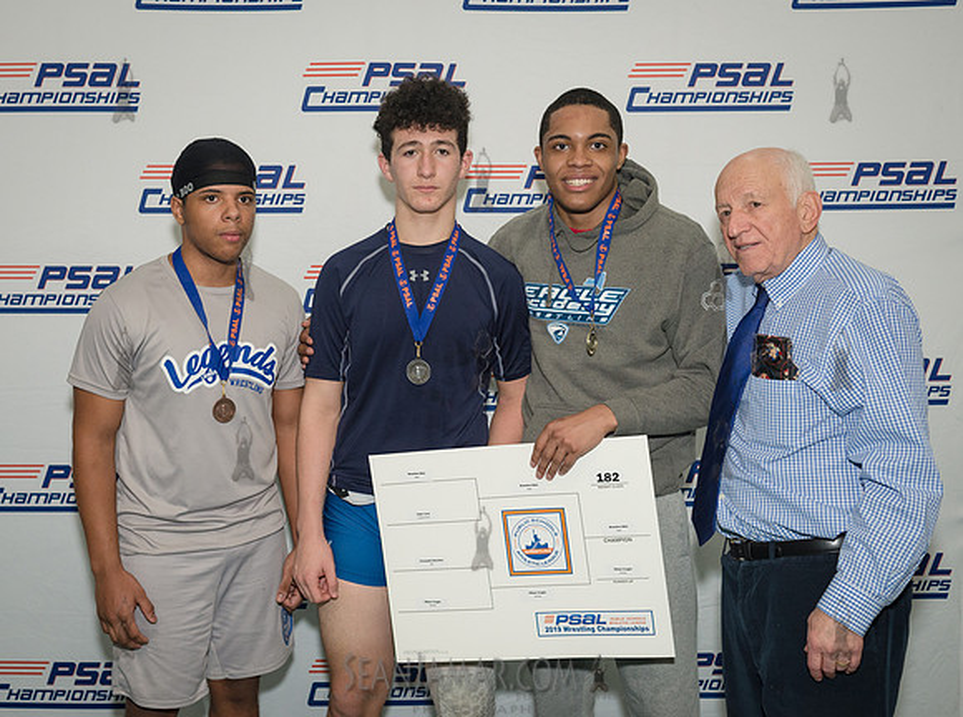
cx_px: 382
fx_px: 1211
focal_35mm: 44
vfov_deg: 32.9
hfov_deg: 43.1
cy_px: 314
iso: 1600
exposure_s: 1/250
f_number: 5
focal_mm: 35
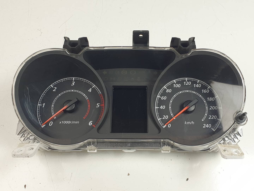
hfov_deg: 67.3
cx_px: 127
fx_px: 191
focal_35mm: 26
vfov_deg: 53.1
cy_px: 96
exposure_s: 1/137
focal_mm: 4.3
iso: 50
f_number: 2.4
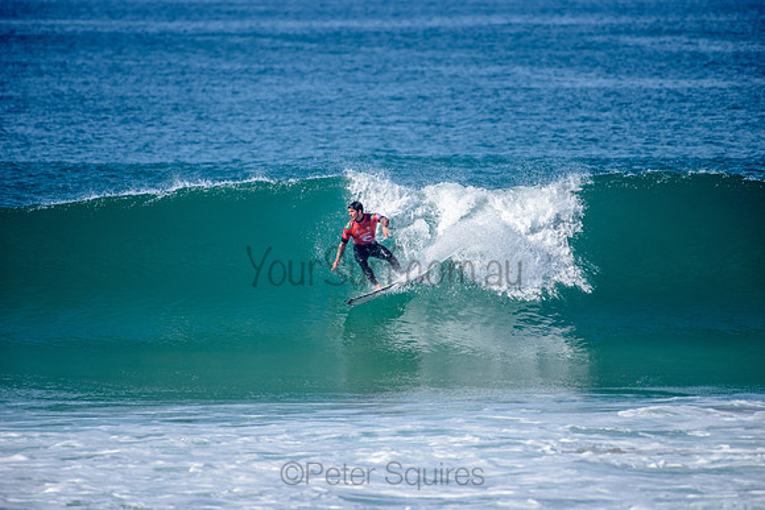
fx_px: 10627
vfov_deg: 2.8
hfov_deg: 4.1
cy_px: 255
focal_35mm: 500
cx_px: 382
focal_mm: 500
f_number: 5.6
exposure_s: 1/2000
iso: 160
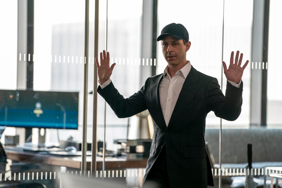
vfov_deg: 8.2
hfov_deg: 12.3
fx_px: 1308
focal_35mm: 167
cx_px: 141
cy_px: 94
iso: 1600
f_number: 2.8
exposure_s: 1/250
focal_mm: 167
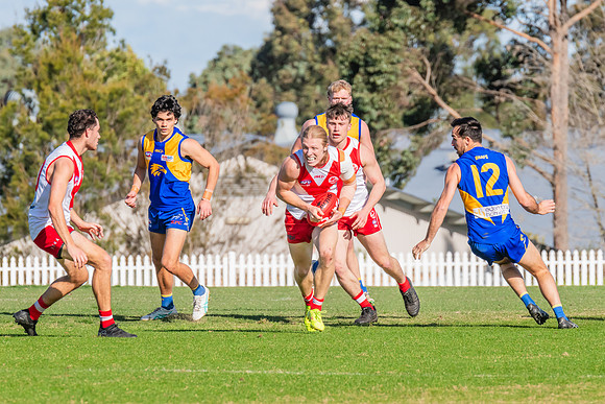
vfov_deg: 2.3
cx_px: 346
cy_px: 244
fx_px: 9891
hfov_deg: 3.5
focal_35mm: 588
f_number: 13
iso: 800
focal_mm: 420
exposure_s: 1/1250
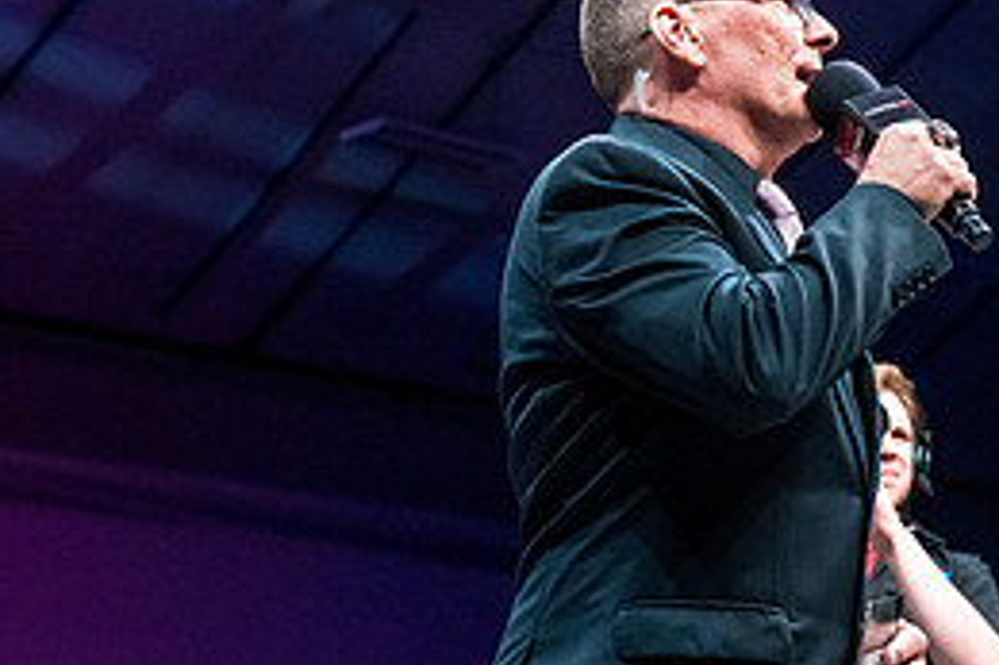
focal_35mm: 116
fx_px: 3217
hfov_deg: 17.1
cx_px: 1084
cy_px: 229
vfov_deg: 11.8
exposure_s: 1/800
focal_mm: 52
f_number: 4
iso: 4000
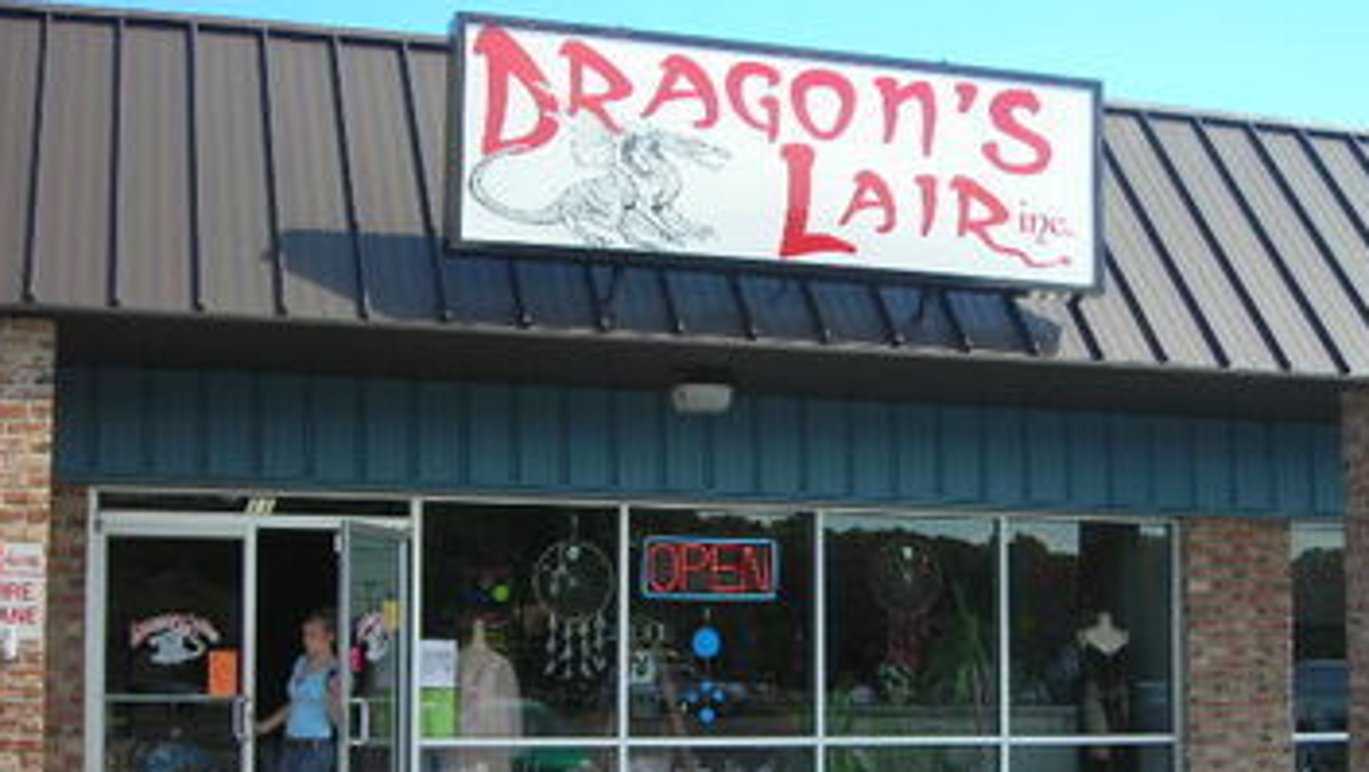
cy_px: 508
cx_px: 725
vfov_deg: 20.7
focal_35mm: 58
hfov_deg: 36.0
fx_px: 2107
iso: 50
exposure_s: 1/201
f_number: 3.4
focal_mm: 7.8
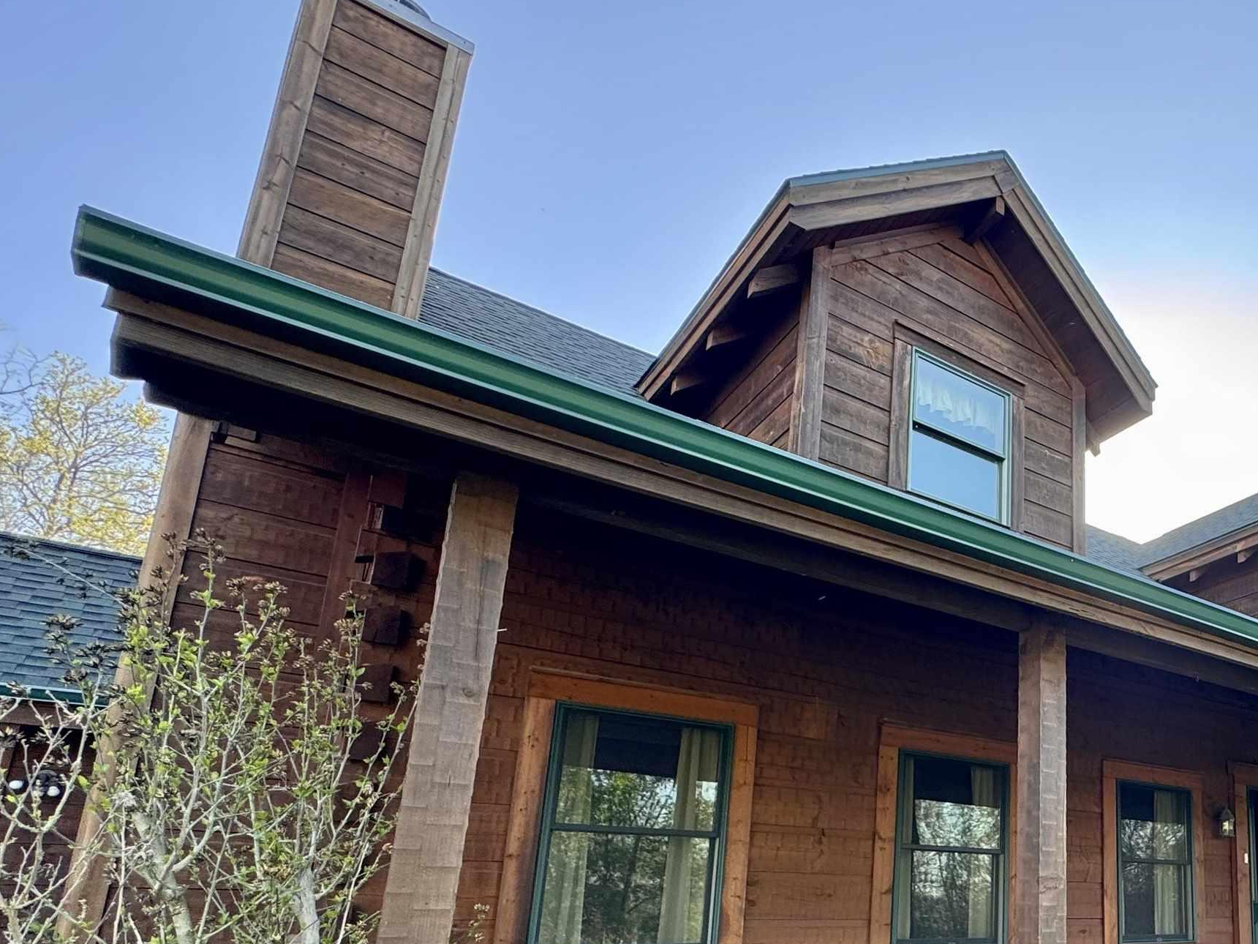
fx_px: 909
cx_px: 1093
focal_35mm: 25
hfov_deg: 60.5
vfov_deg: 52.3
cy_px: 715
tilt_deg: +12.5
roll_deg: +0.9
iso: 40
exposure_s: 1/105
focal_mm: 2.22
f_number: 2.2
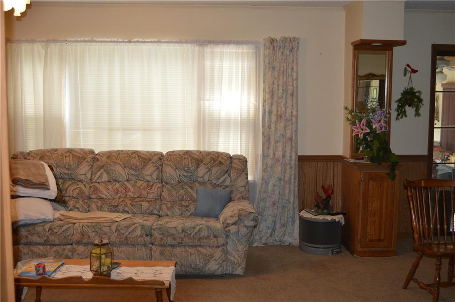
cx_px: 228
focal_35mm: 39
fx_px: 492
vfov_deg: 34.1
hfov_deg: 49.6
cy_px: 151
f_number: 4
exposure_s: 1/60
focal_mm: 26
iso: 640
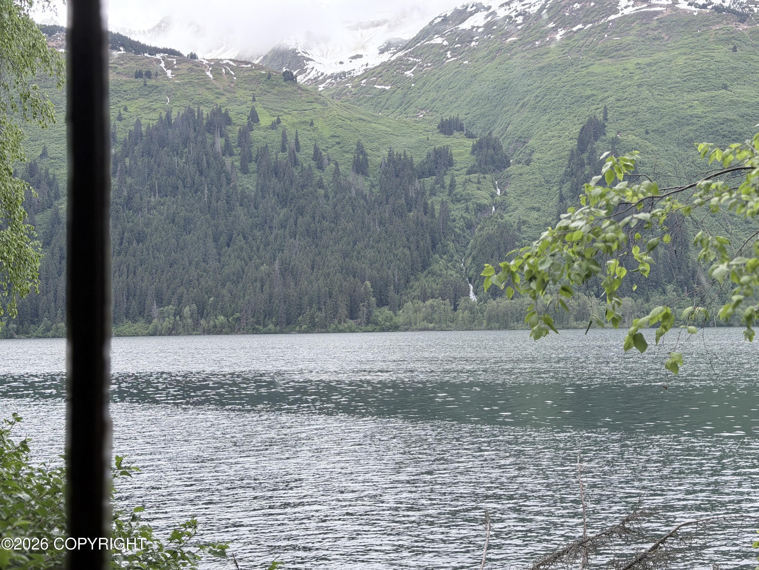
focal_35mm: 48
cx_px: 380
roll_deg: +0.1
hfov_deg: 39.7
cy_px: 285
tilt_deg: +3.7
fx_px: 1052
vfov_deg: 30.3
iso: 80
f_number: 1.78
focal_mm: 6.76
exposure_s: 1/1883
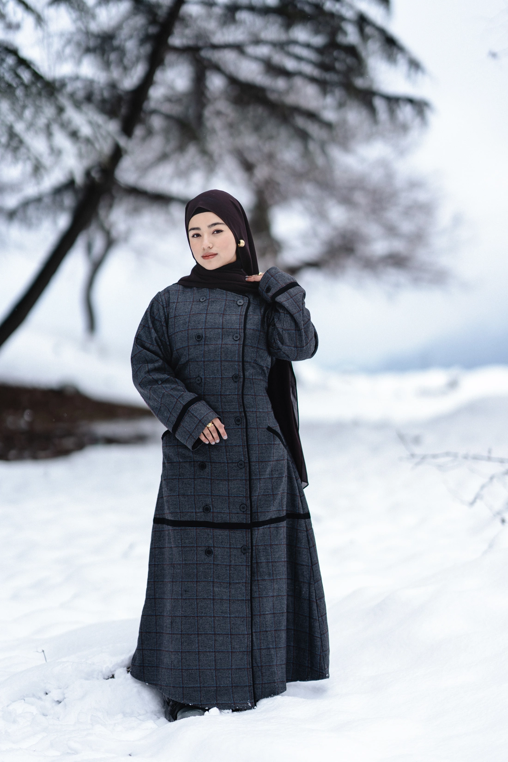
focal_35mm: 85
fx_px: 1799
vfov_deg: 23.9
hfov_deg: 16.1
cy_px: 381
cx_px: 254
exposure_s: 1/2000
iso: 50
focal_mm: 85
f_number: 1.4
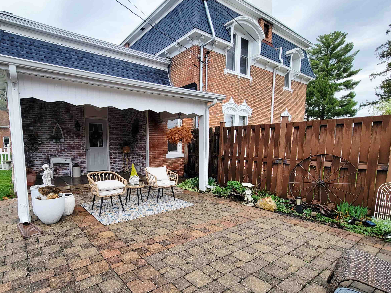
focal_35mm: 17
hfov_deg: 89.8
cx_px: 155
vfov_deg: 74.2
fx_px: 192
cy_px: 171
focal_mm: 2.2
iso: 50
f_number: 2.2
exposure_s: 1/769
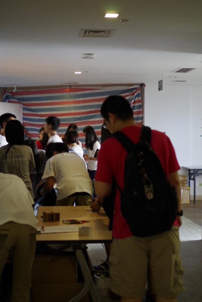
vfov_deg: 38.2
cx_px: 101
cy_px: 151
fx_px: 437
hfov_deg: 26.0
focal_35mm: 52
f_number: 2.4
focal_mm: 35
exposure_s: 1/25
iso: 800
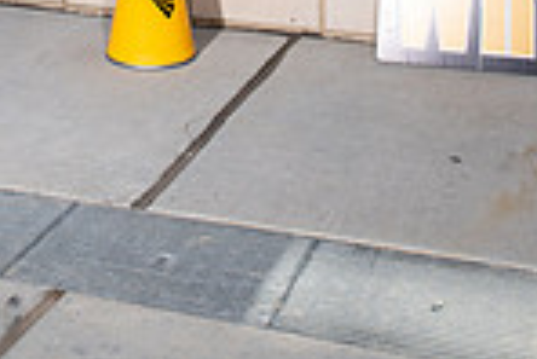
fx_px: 1359
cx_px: 134
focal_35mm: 91
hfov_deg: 22.2
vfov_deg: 12.4
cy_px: -453
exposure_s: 1/320
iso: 100
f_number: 7.1
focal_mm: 30
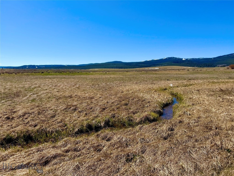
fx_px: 162
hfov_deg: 71.6
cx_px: 117
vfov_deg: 56.8
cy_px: 88
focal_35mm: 24
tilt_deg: -6.8
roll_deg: +0.3
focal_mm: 6.76
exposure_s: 1/6173
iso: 80
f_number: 1.78
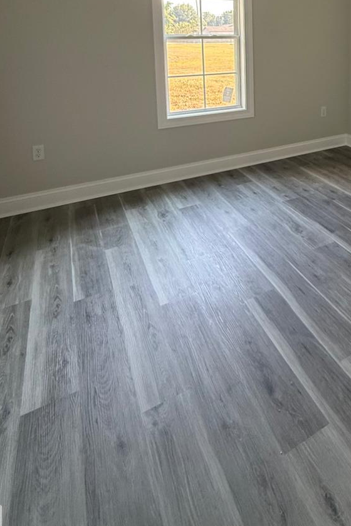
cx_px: 299
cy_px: 83
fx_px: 380
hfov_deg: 46.0
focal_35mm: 26
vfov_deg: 61.7
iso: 160
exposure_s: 1/99
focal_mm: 2.22
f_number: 2.2
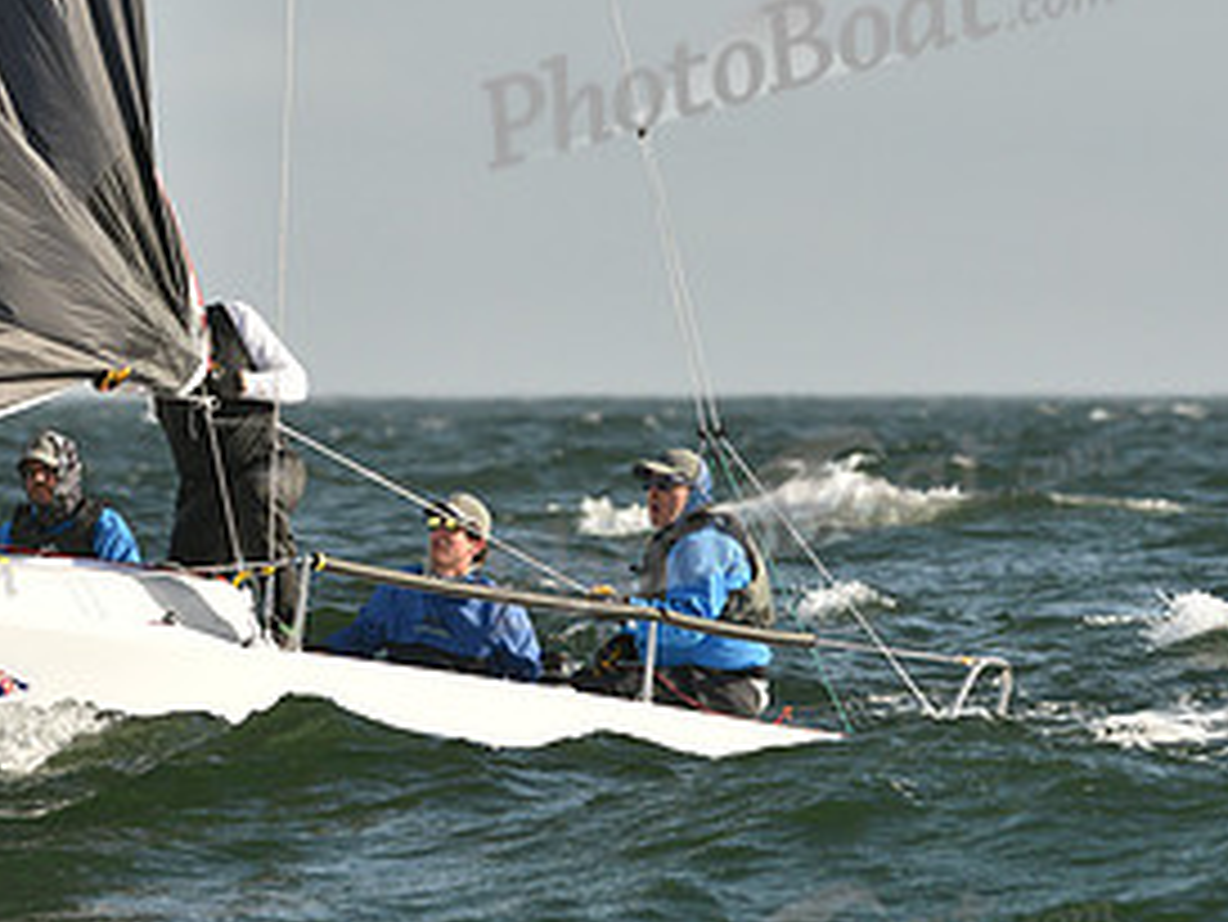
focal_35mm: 551
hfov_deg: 3.6
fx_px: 19555
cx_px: 252
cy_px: 349
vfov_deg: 2.7
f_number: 6.3
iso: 320
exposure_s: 1/1600
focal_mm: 270
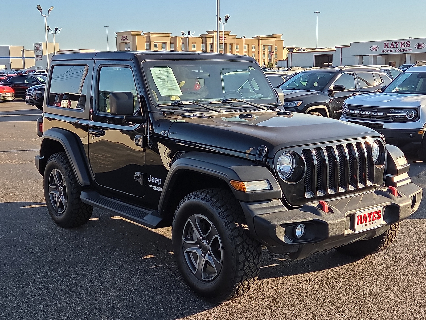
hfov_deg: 42.1
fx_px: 554
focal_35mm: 45
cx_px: 213
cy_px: 160
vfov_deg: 32.2
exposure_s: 1/909
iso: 25
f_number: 1.8
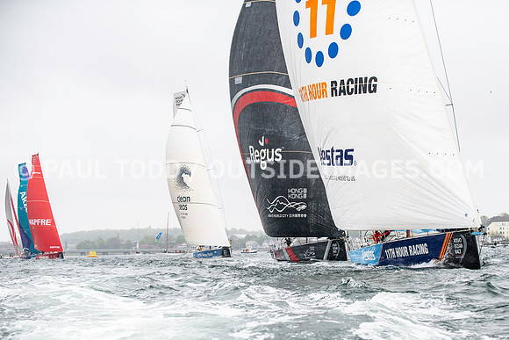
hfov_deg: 20.9
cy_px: 208
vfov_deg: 14.0
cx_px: 294
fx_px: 1382
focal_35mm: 98
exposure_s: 1/1600
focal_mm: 80
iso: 500
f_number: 4
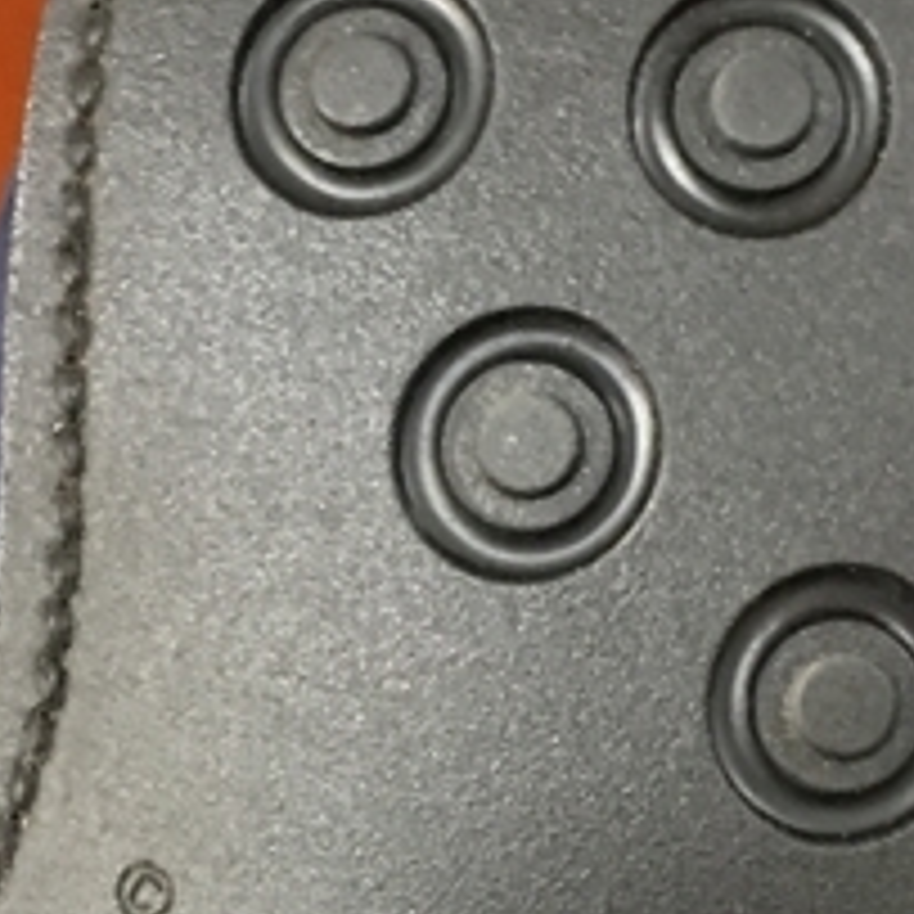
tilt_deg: -33.3
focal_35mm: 129
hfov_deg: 13.5
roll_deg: +7.4
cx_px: 320
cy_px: 630
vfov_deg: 13.5
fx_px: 3854
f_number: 2.2
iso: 200
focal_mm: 4.15
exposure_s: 1/24
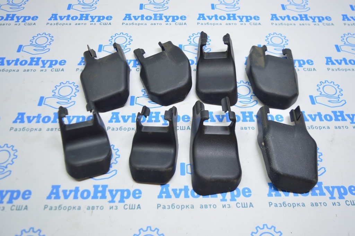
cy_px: 118
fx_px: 325
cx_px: 178
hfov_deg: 57.3
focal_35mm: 33
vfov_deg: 39.9
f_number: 3.8
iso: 400
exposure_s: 1/50
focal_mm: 22
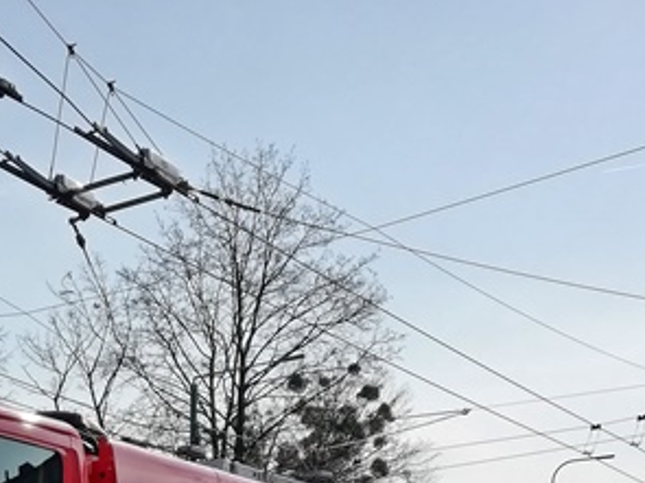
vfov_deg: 17.8
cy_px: 695
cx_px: -4
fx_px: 1397
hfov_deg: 24.8
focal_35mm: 75
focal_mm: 3.81
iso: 50
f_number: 2.2
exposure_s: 1/1908
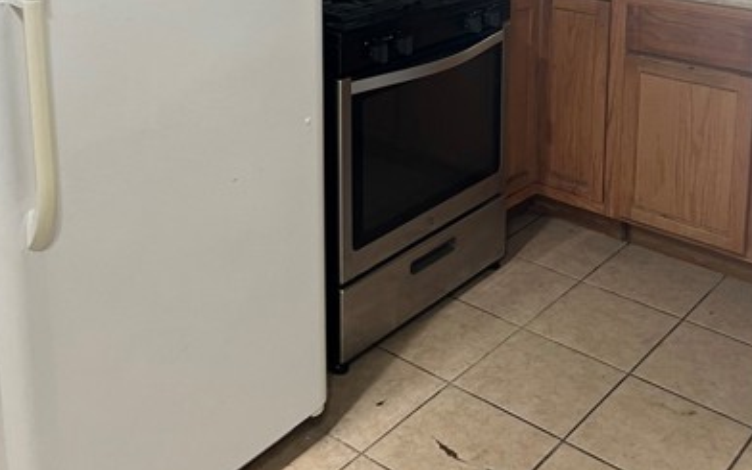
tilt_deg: -9.8
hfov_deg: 44.3
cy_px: -35
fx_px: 922
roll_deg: -1.0
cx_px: 403
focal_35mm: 45
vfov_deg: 26.5
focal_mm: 5.7
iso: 160
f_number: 1.5
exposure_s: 1/60
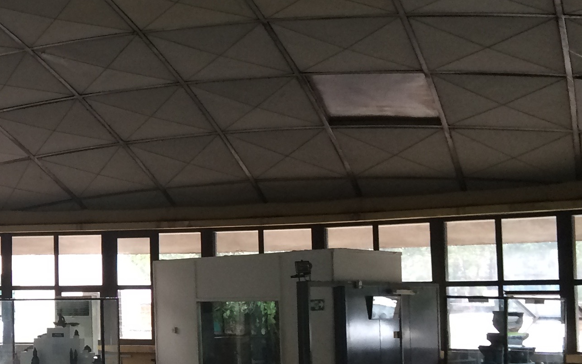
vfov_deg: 16.7
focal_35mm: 78
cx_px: -134
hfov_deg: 23.9
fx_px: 1237
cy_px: 219
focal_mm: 4.15
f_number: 2.2
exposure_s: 1/30
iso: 80
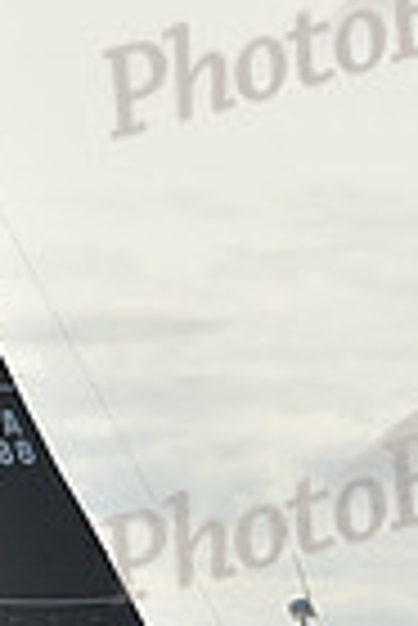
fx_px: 7123
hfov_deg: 3.4
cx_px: -128
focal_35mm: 410
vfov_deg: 5.0
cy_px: 320
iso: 250
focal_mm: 98
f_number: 9
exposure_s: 1/800
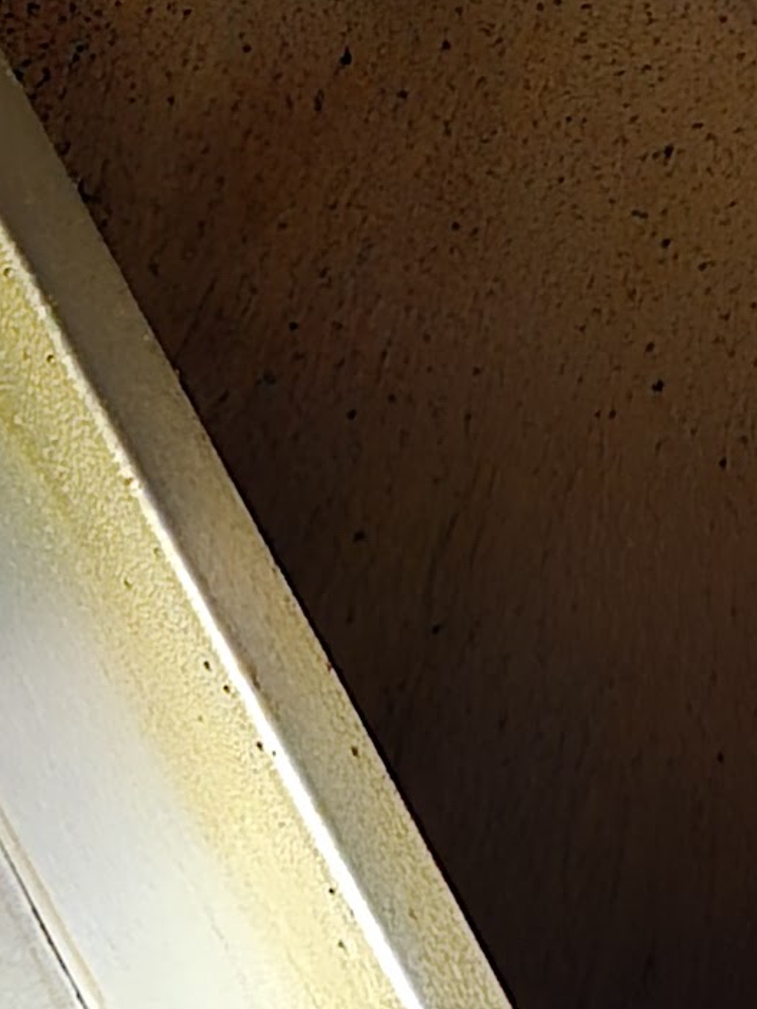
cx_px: 1982
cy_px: -372
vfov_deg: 14.3
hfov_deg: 9.6
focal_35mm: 131
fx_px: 3817
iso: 3200
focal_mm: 6.3
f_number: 1.7
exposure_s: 1/17
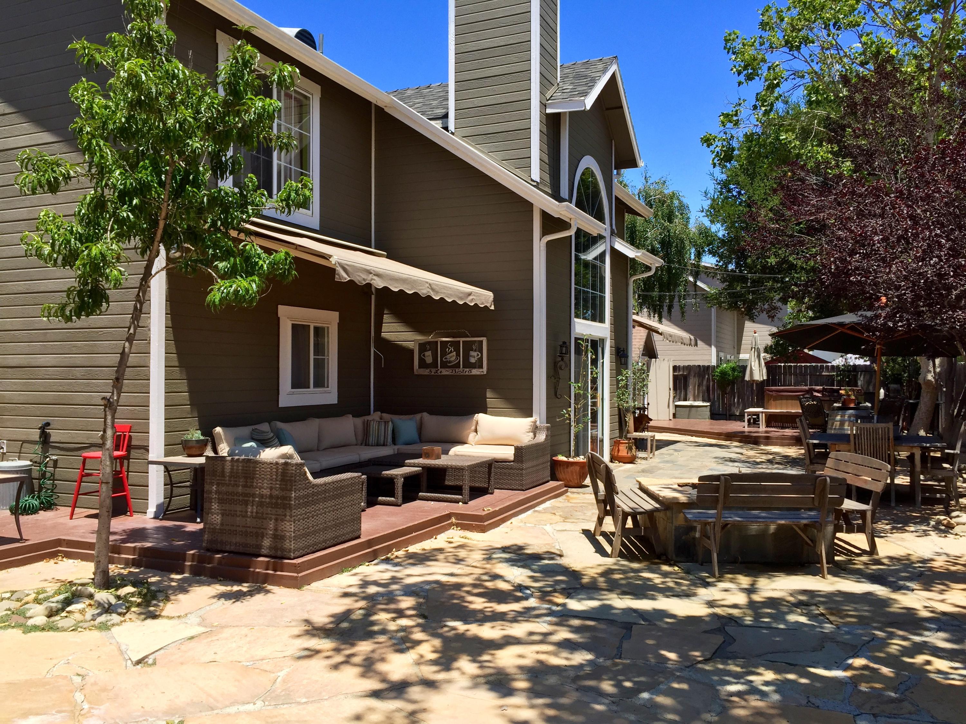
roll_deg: -0.4
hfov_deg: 61.7
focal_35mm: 29
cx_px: 483
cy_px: 362
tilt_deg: +1.0
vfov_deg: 48.2
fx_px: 809
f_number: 2.2
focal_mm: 4.15
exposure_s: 1/1522
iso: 32
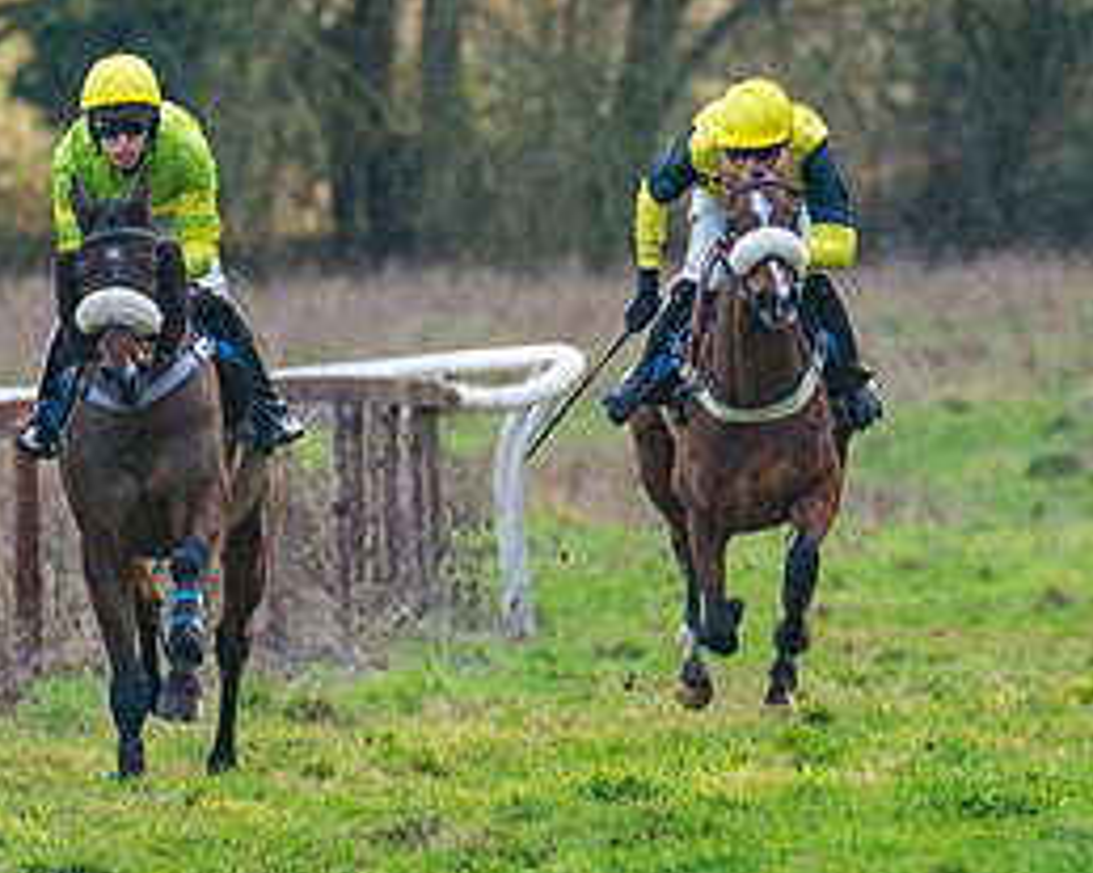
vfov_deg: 1.1
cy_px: 359
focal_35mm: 1371
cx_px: 168
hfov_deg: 1.4
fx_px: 44333
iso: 1000
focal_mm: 300
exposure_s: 1/1250
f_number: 4
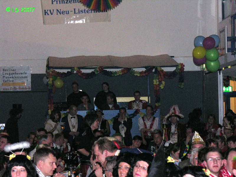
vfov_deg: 11.7
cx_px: 118
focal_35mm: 127
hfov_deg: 15.5
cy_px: 88
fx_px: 866
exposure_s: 1/60.1
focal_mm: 32.4
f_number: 4.3
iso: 200
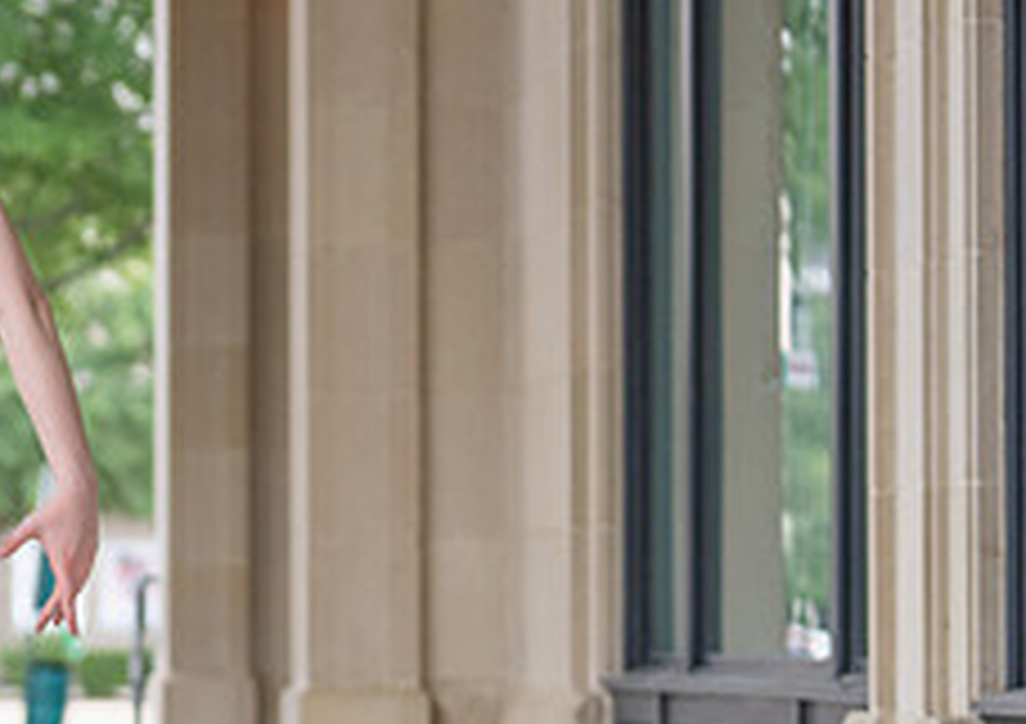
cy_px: 401
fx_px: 5747
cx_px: -223
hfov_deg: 10.0
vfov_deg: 7.2
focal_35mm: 198
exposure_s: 1/320
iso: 400
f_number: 2.8
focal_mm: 70
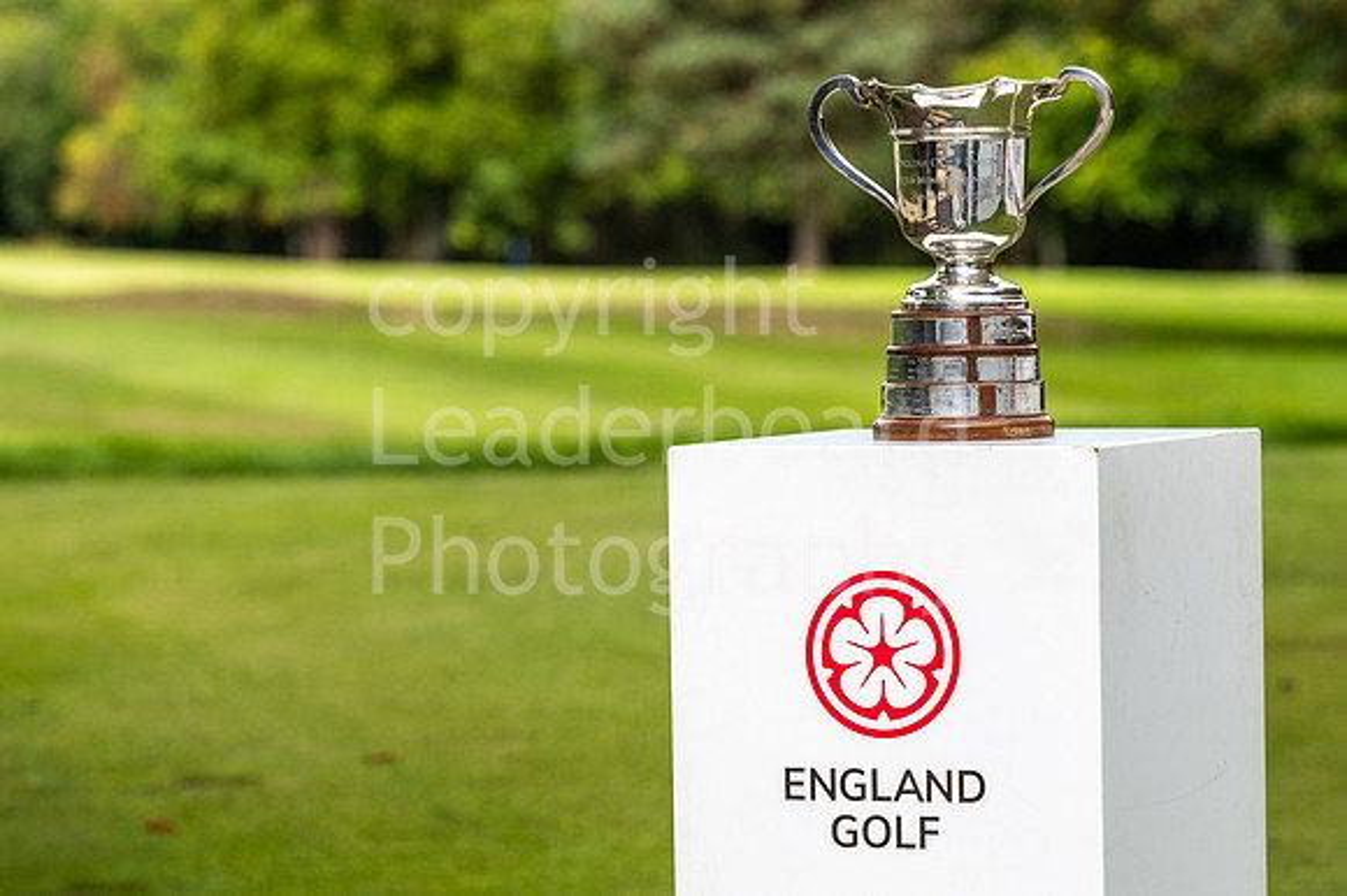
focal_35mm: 240
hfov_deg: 8.6
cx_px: 674
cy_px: 448
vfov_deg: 5.7
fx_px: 8975
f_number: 6.3
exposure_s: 1/800
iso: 200
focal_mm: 160
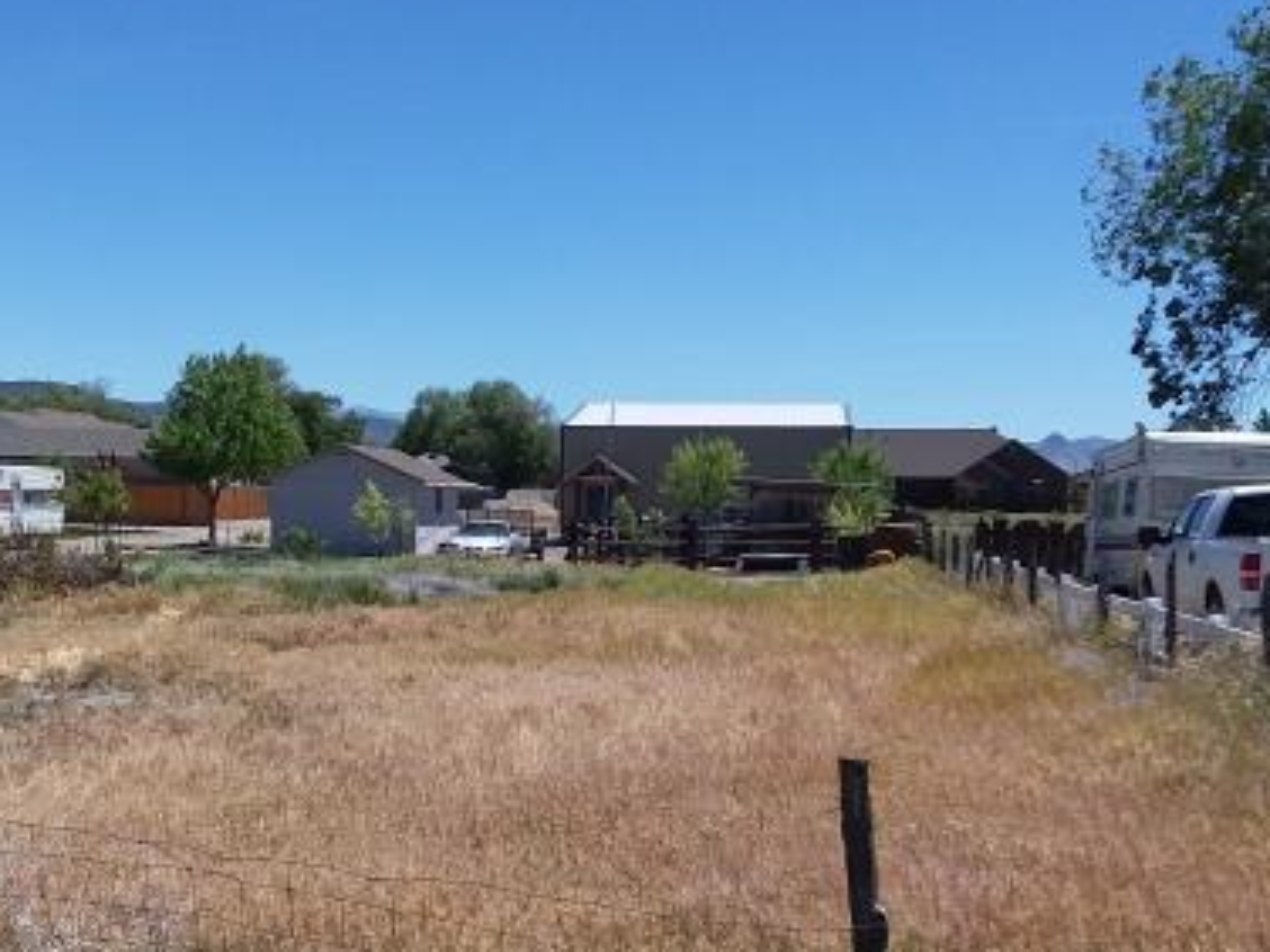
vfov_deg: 31.4
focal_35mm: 46
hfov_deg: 40.8
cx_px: 429
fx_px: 1688
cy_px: 598
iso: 50
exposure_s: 1/1969
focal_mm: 2.91
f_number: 1.9
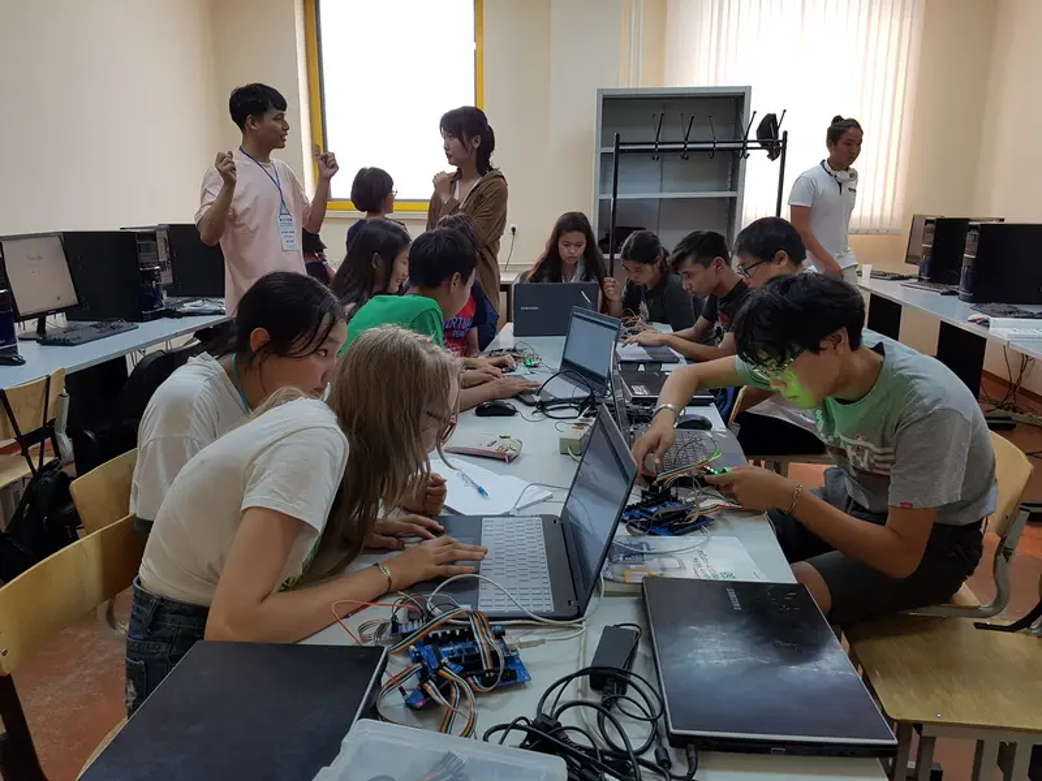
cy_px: 390
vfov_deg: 53.1
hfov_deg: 67.3
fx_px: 783
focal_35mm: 26
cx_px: 521
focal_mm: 4.2
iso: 64
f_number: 1.7
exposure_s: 1/60
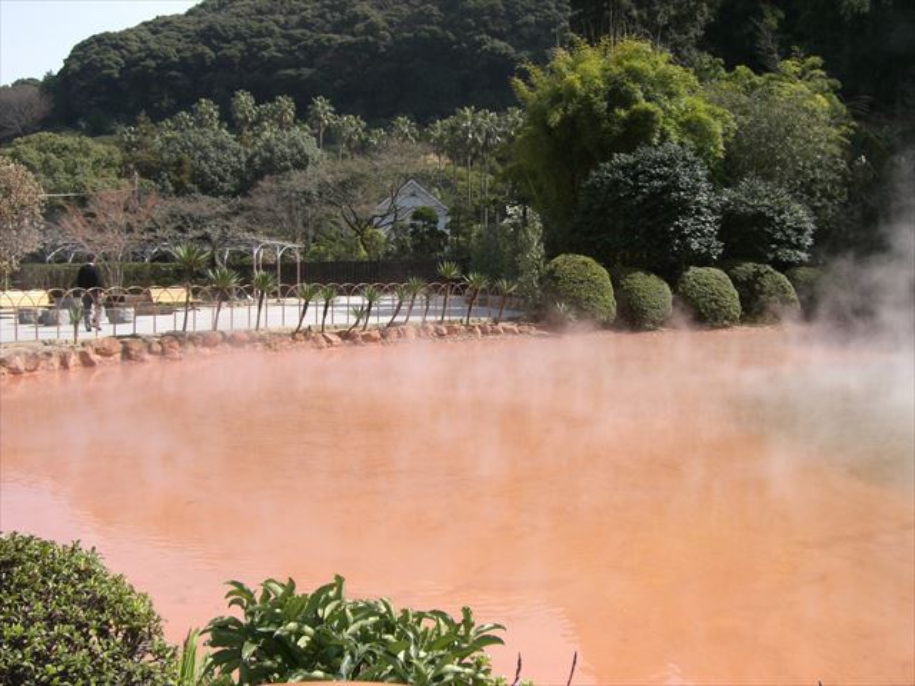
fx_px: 1004
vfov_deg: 37.7
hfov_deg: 49.0
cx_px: 458
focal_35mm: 38
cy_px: 343
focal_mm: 6.2
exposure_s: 1/250
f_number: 4.3
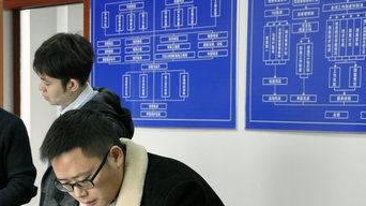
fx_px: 1183
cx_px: -5
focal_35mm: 122
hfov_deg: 17.2
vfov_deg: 9.9
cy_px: 164
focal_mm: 38
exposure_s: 1/60
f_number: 4.5
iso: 800
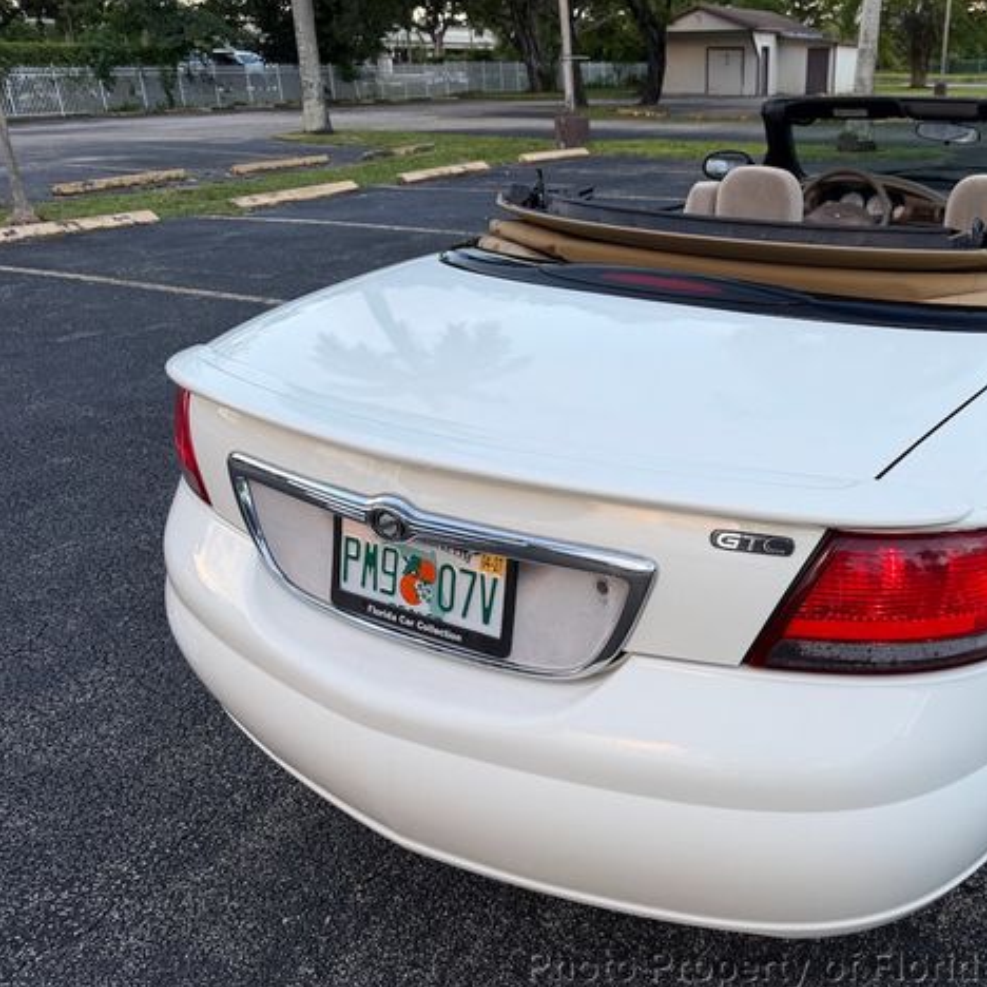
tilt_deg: -22.0
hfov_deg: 54.3
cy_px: 504
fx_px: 935
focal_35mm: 29
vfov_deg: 55.6
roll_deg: -0.4
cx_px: 671
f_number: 1.78
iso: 80
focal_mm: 6.76
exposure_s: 1/319
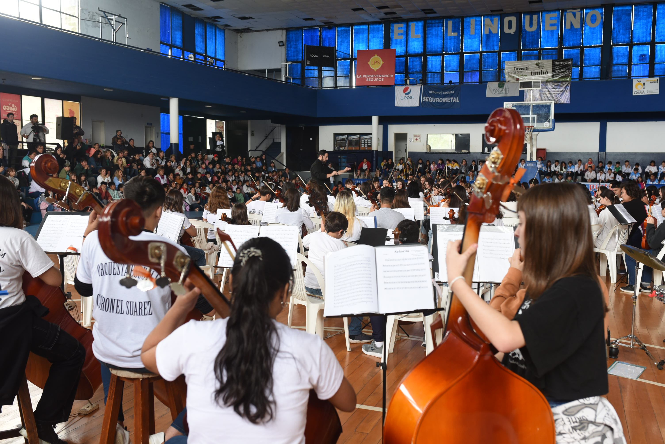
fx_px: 647
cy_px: 222
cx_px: 332
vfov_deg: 37.9
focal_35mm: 35
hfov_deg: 54.4
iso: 800
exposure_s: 1/125
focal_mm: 35
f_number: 5.6
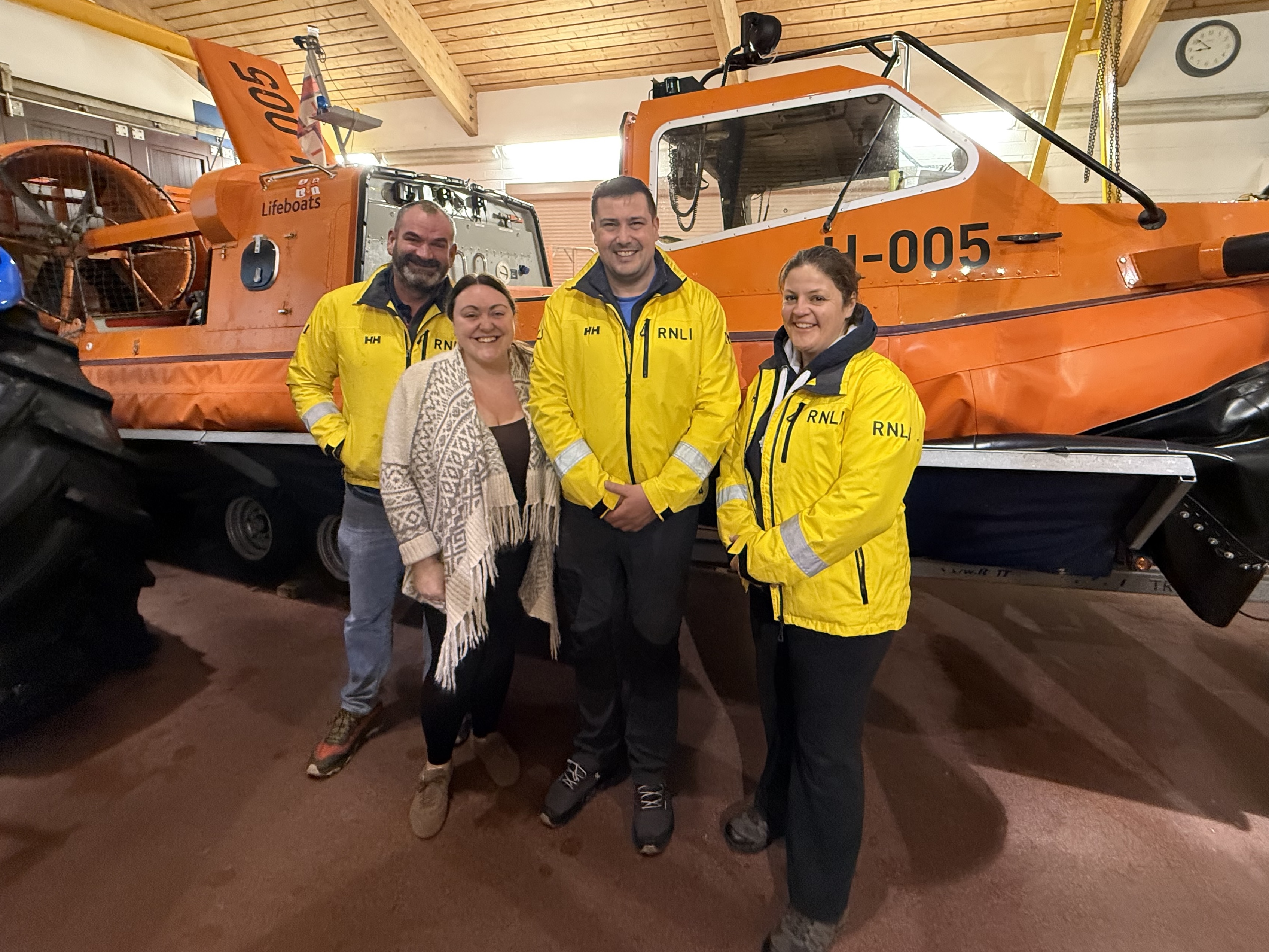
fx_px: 513
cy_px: 476
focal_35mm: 14
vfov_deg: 85.7
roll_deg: -1.8
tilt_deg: -10.4
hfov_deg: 102.1
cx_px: 634
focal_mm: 2.22
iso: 500
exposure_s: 1/50
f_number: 2.2
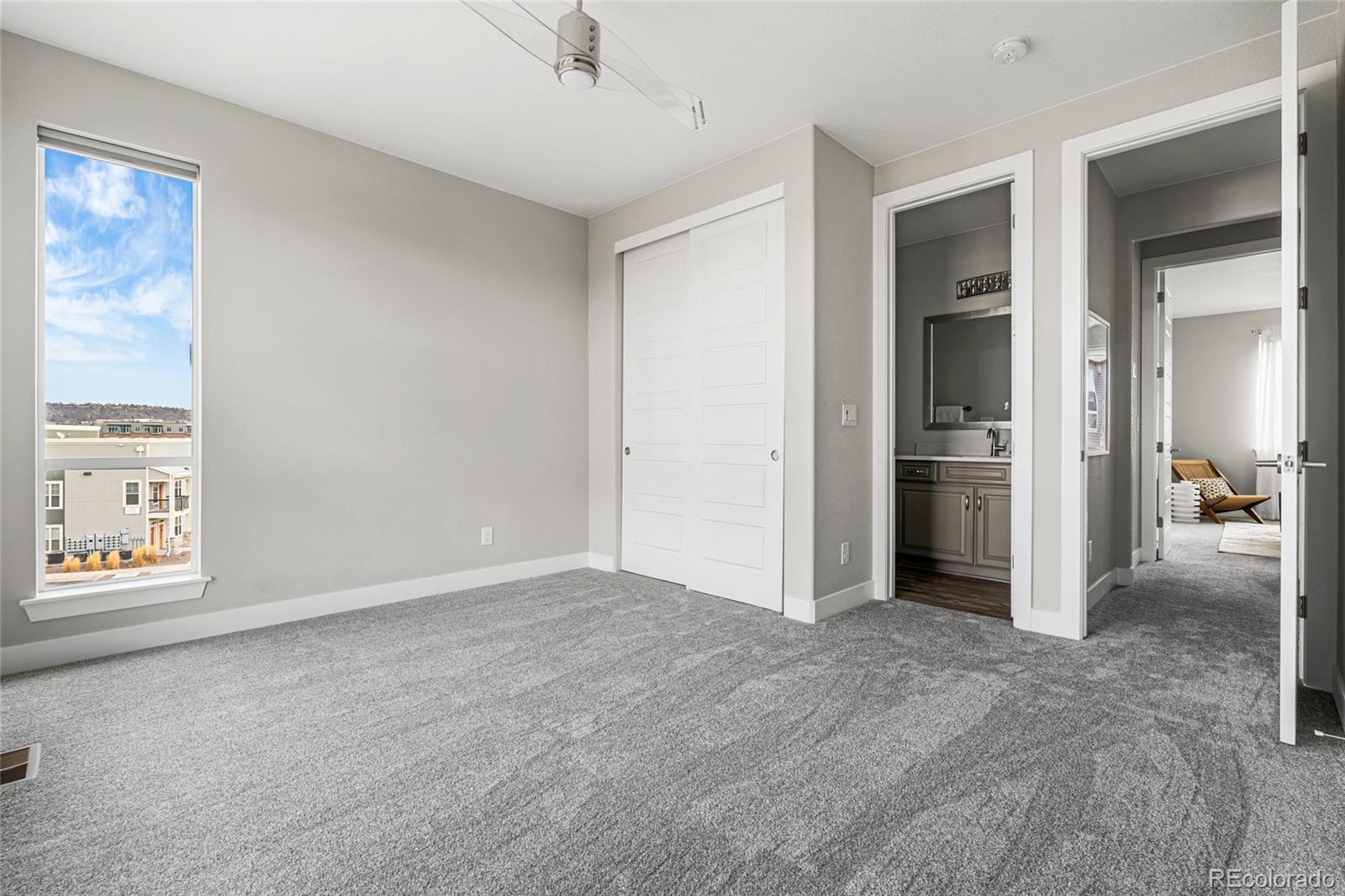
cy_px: 448
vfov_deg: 73.7
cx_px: 672
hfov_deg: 96.7
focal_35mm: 16
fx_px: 598
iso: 100
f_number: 8
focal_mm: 16
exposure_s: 1/5
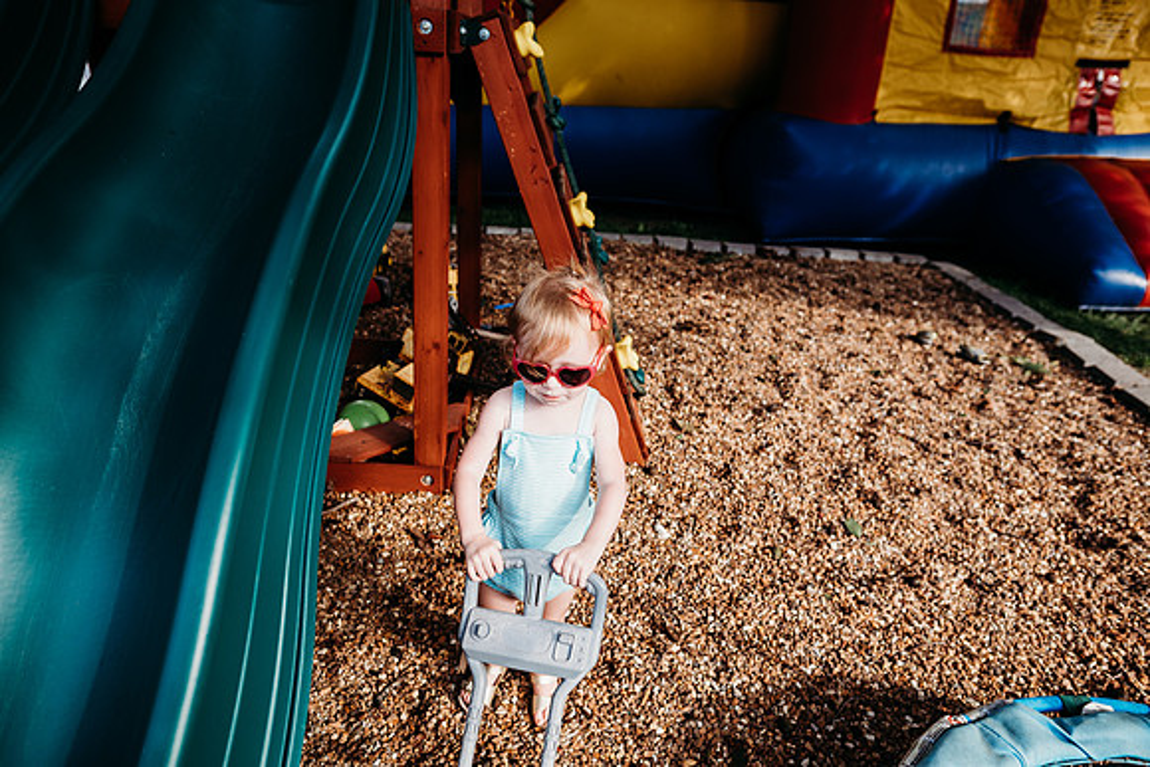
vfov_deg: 53.2
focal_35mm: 24
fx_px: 767
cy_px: 384
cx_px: 575
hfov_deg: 73.7
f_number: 3.5
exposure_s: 1/320
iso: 250
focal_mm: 24
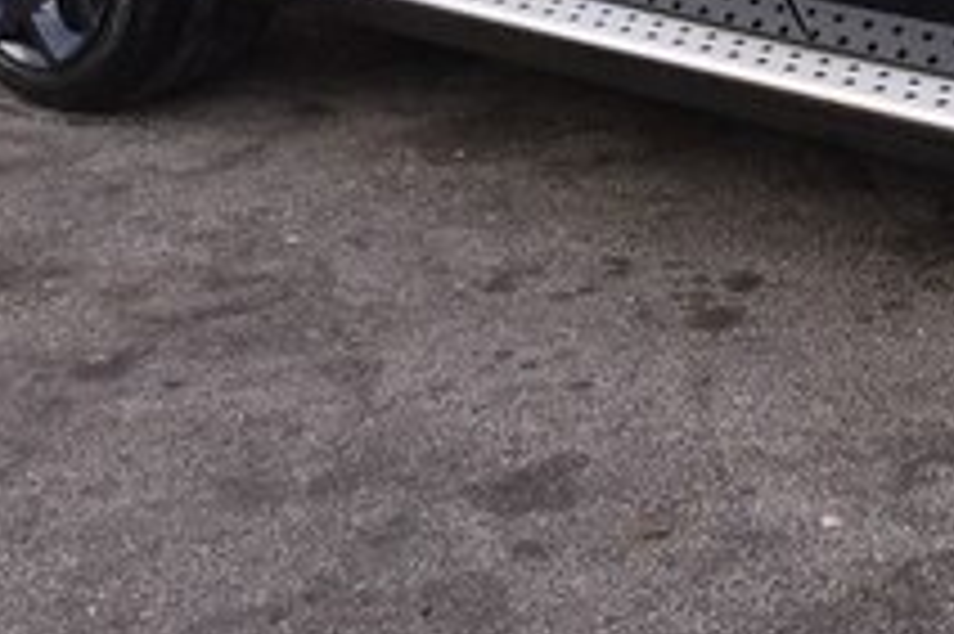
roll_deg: +0.0
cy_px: -250
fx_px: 2489
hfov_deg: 19.7
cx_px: 1300
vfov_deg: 13.8
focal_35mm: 94
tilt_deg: -9.3
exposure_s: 1/100
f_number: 2.2
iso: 40
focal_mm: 4.15
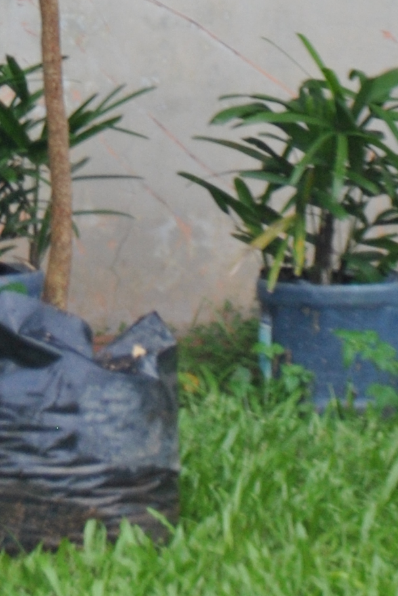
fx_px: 4873
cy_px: -586
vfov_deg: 6.8
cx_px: -38
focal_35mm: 294
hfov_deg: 4.7
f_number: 5.3
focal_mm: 46
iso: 250
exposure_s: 1/30
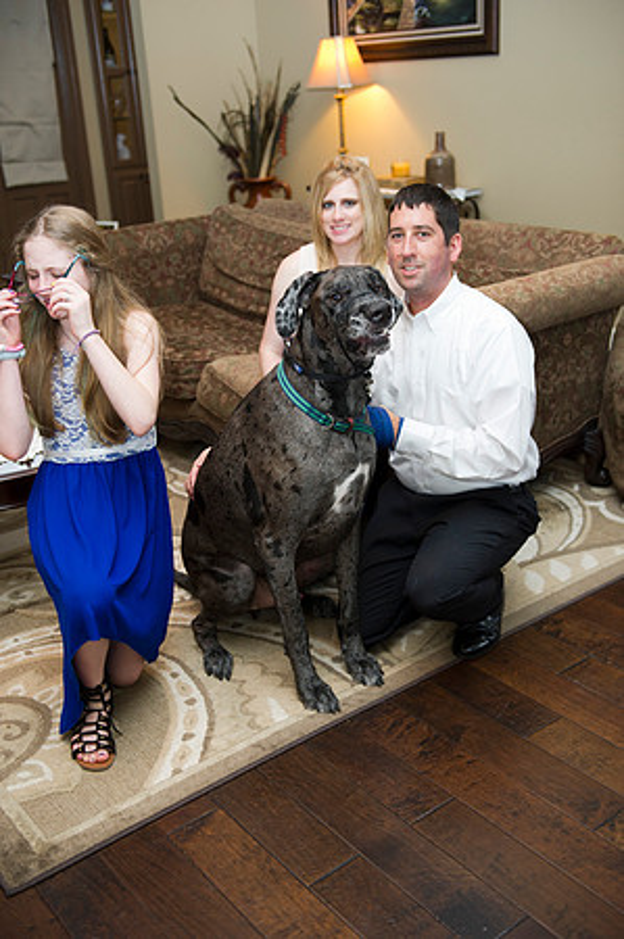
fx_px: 1042
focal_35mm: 40
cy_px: 470
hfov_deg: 33.3
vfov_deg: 48.5
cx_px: 312
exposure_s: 1/100
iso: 1600
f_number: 3.2
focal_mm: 40
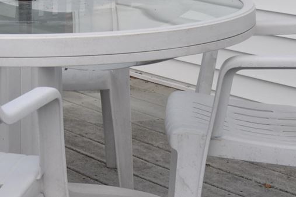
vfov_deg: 12.0
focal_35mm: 109
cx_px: -65
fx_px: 896
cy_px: -101
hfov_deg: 17.8
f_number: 7.1
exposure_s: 1/200
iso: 100
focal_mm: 18
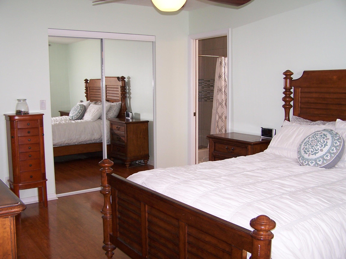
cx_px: 173
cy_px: 130
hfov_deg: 49.0
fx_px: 380
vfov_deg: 37.7
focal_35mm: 38
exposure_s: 1/60
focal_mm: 6.3
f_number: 2.8
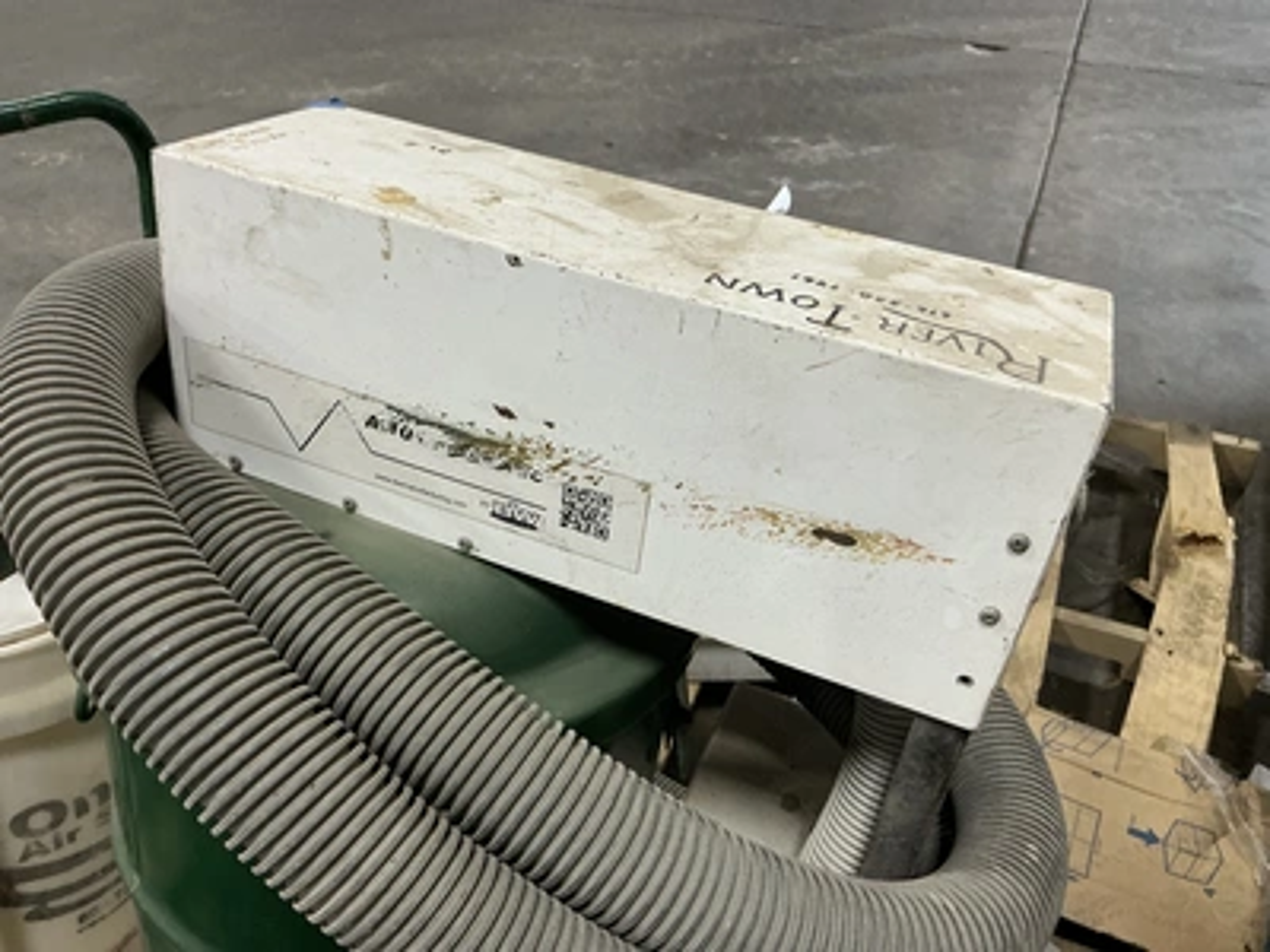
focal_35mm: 28
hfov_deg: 63.4
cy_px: 476
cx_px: 635
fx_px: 1027
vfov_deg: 49.7
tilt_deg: -41.9
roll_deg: +2.9
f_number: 1.8
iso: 125
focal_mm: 3
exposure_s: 1/60
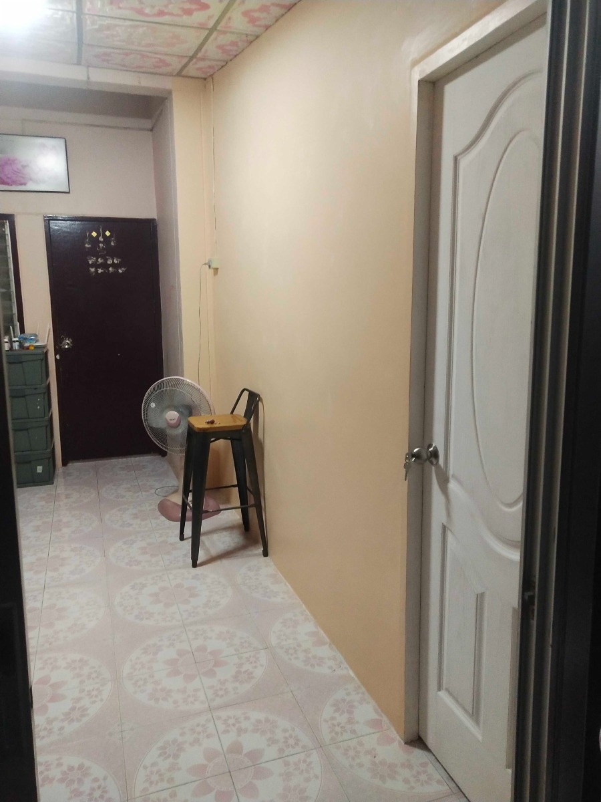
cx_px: 300
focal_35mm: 30
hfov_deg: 46.8
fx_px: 694
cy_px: 401
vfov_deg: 60.0
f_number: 1.8
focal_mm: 3.95
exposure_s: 1/33.3
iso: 342
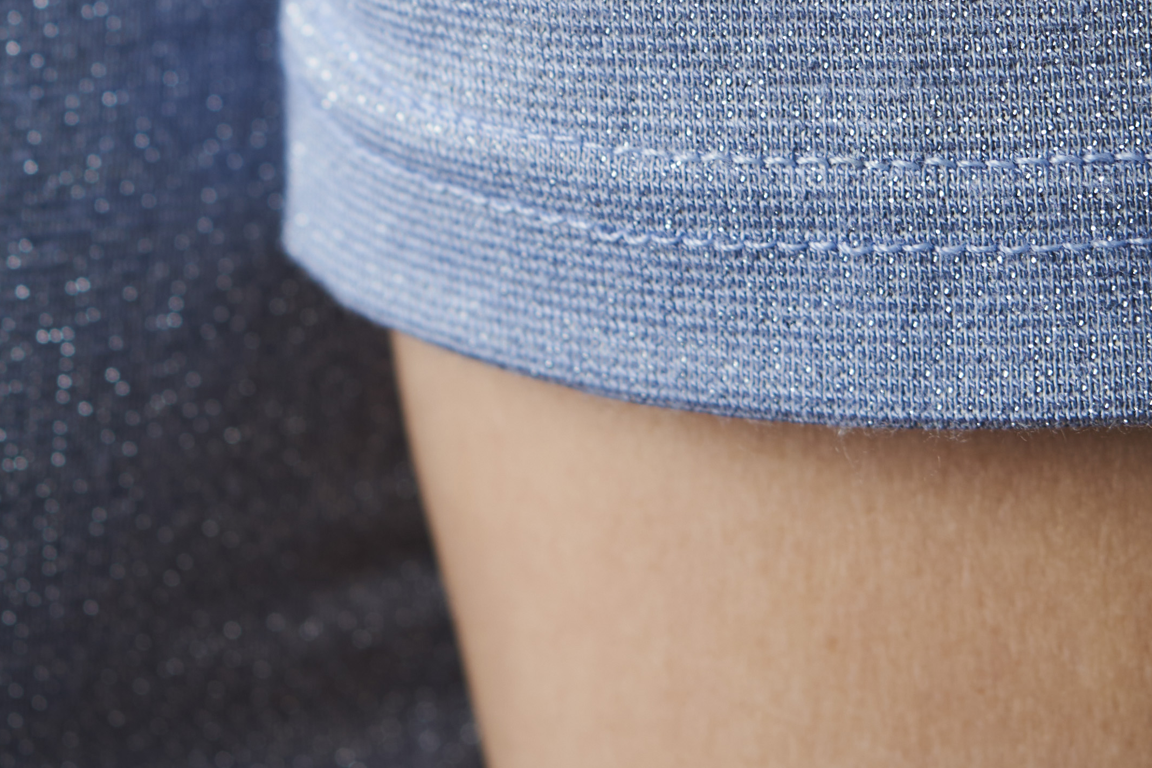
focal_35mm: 368
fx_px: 11776
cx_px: 908
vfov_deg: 3.7
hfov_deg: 5.6
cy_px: -766
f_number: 3.5
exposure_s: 1/200
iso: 100
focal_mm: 85
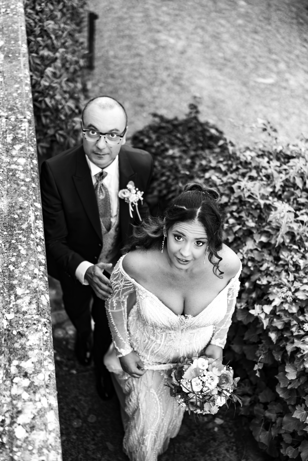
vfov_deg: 47.4
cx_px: 154
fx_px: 526
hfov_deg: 32.6
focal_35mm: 41
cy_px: 230
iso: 400
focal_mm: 27
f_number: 1.2
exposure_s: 1/800
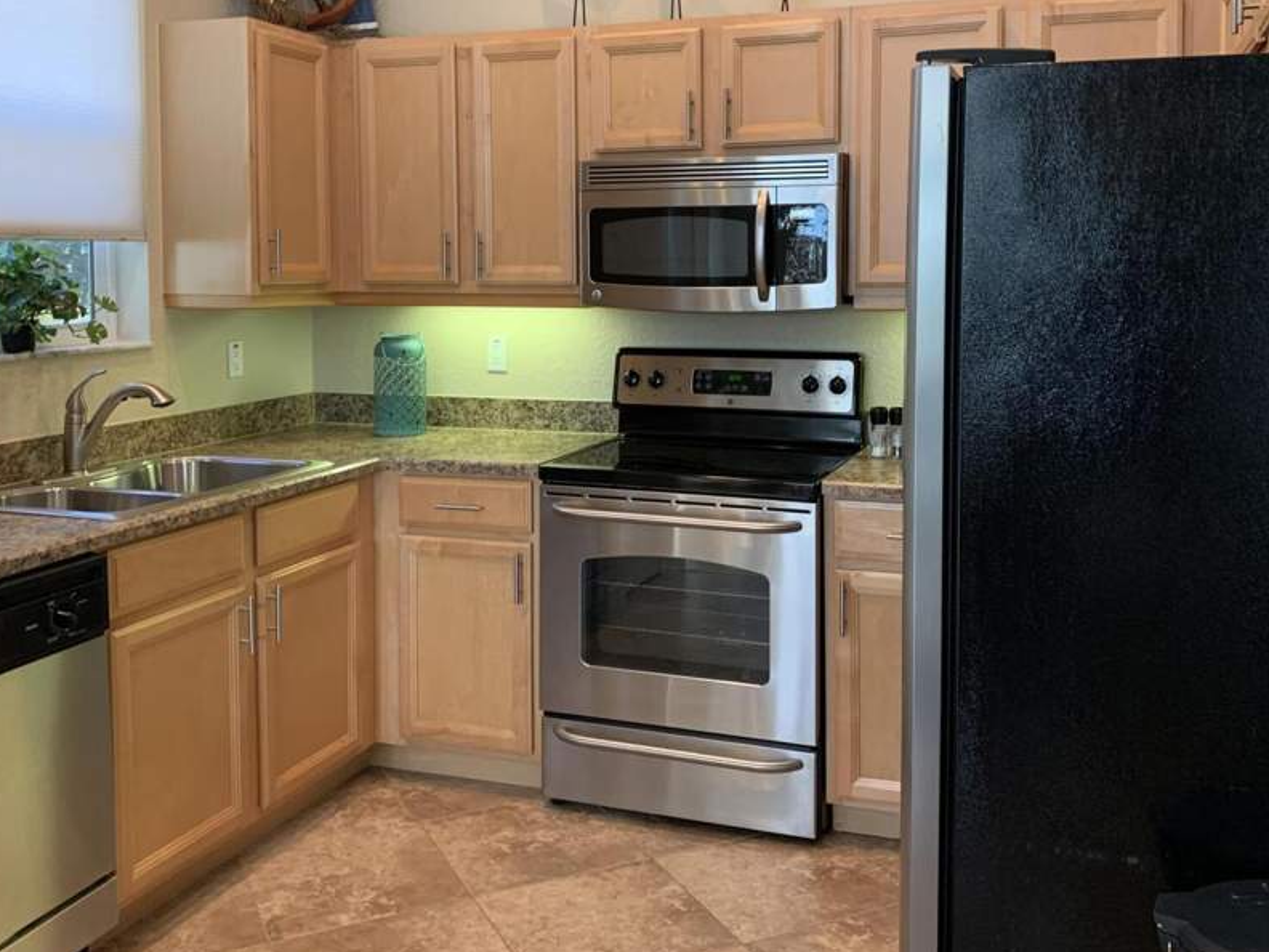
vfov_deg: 40.2
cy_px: 314
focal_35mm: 35
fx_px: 1283
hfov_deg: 52.6
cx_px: 630
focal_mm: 4.25
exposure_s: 1/60
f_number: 1.8
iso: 160
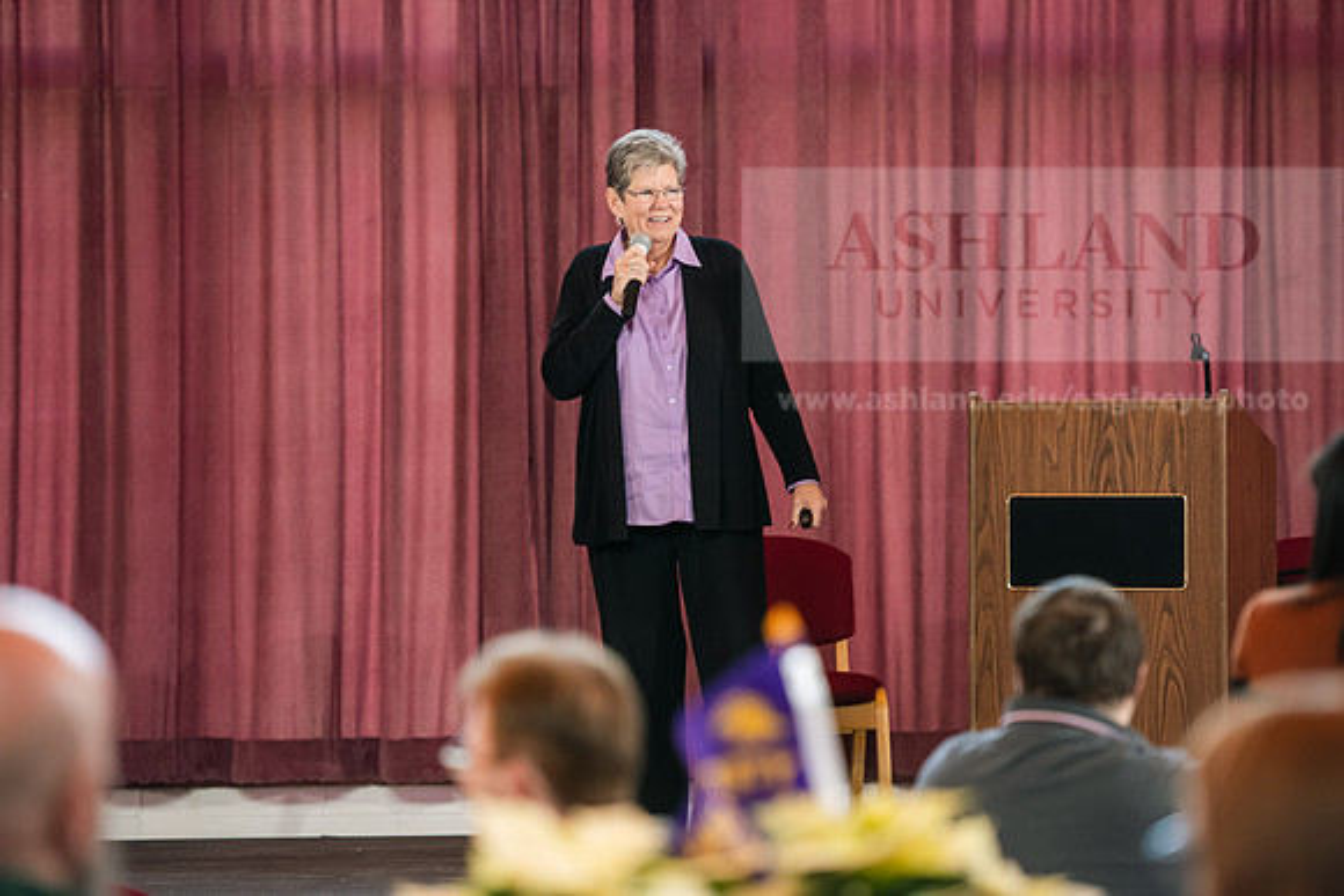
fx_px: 6161
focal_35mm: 165
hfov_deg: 12.4
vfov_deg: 8.3
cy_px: 448
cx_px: 672
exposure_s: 1/200
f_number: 3.2
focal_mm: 165
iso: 2000
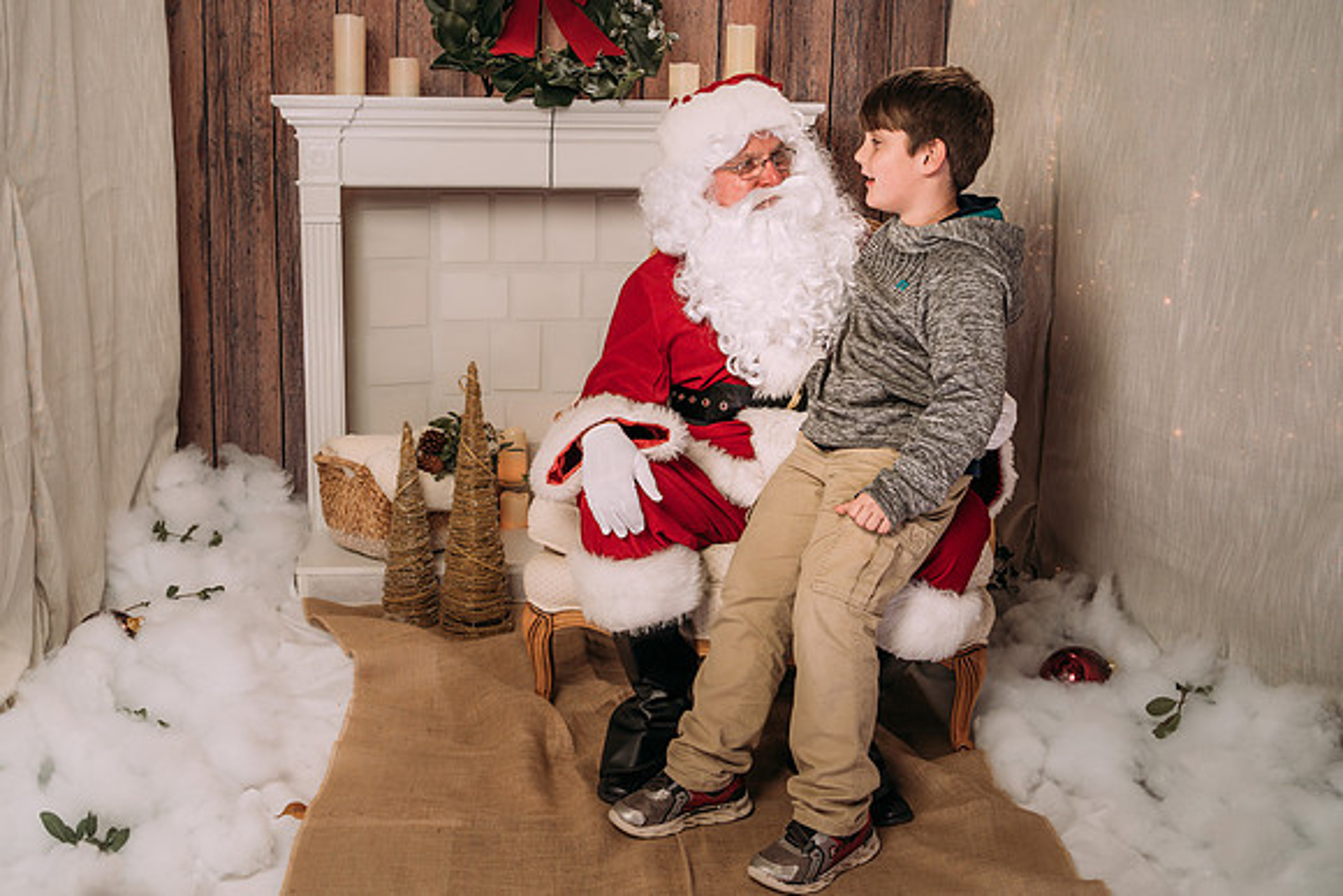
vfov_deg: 33.8
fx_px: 1474
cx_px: 606
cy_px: 422
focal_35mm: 39
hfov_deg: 48.9
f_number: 5.6
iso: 100
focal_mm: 35
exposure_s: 1/100
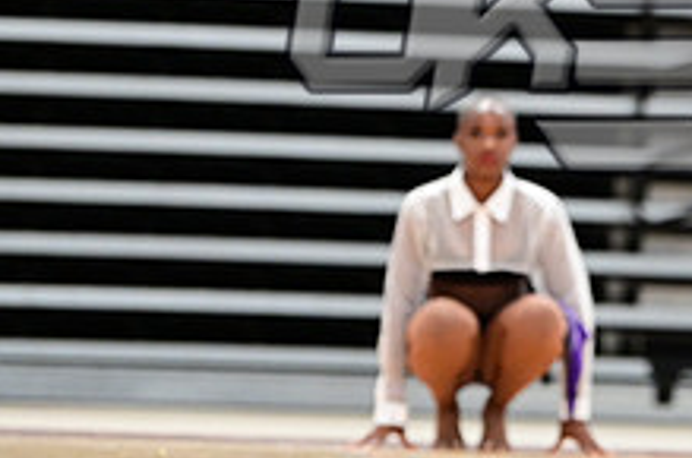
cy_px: 38
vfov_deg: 4.0
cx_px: 762
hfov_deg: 6.0
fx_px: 6617
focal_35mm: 345
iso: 6400
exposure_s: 1/1000
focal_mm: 130
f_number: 3.2
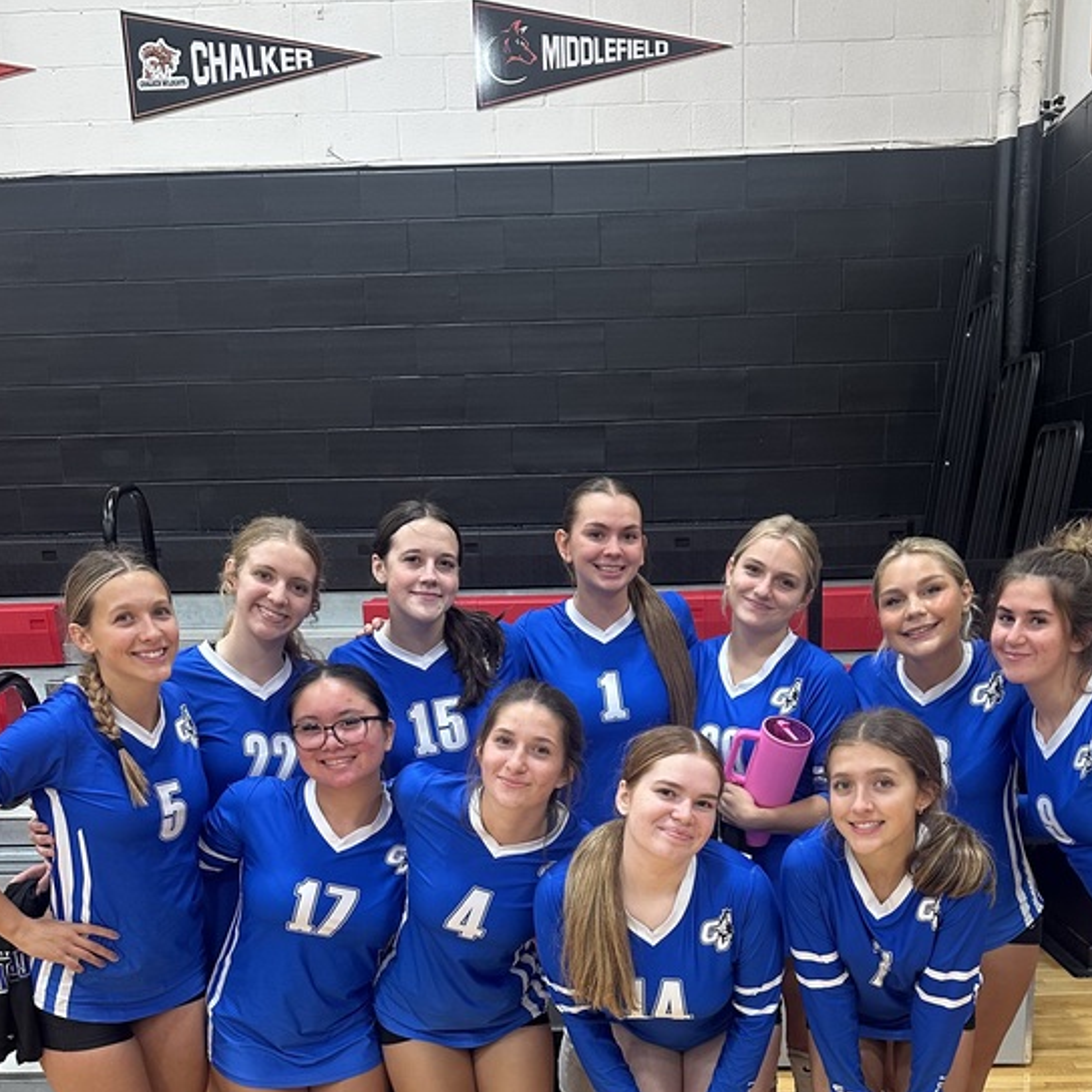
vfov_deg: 39.3
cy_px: 949
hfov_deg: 41.8
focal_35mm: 40
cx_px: 625
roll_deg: +0.3
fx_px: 1428
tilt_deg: -15.6
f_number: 1.78
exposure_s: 1/107
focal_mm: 6.86
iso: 250
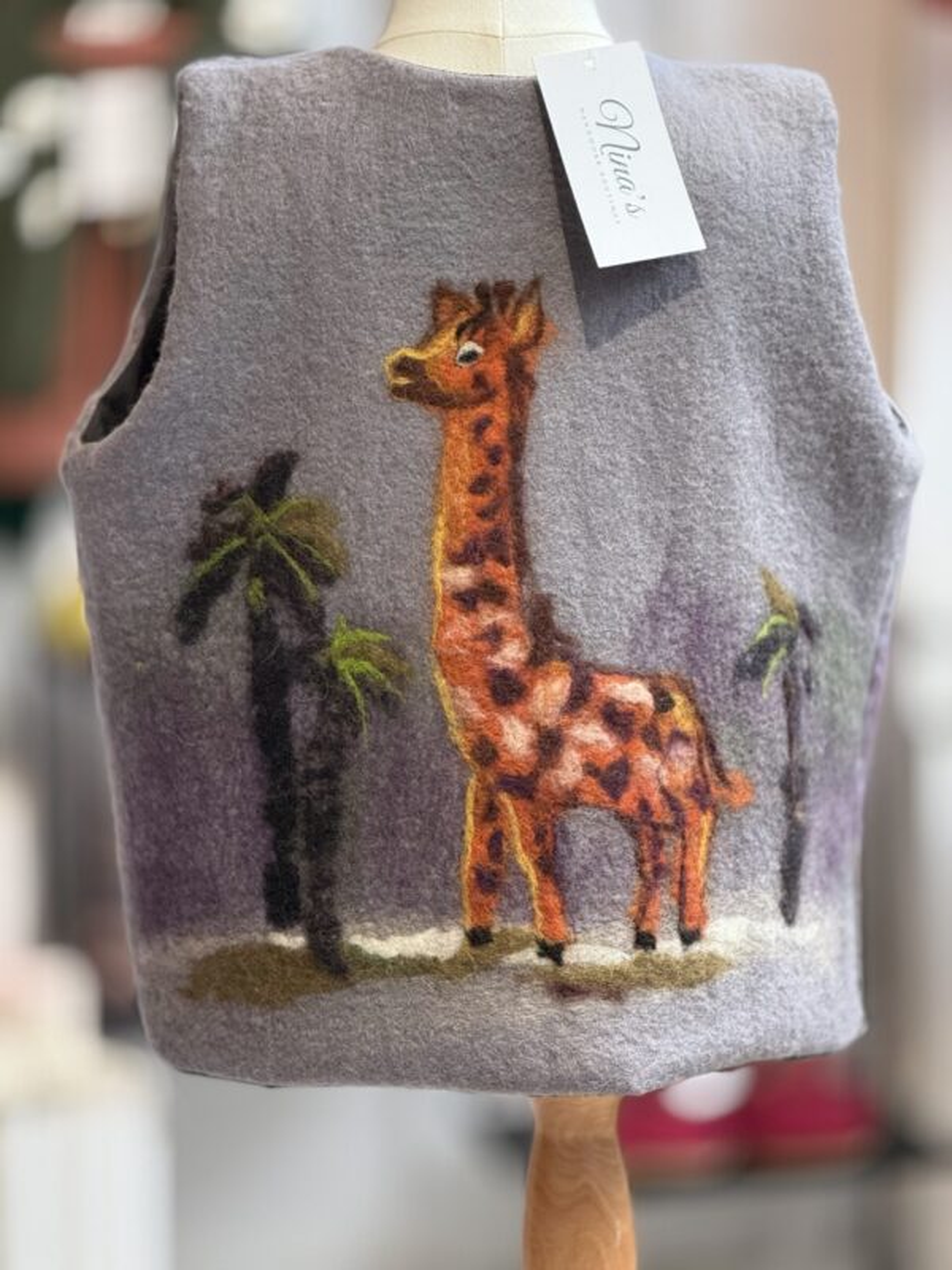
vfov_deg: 16.4
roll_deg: +0.5
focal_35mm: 120
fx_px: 4400
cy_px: 635
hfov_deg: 12.3
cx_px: 476
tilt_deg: -7.0
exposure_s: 1/100
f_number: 2.8
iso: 250
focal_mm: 15.66
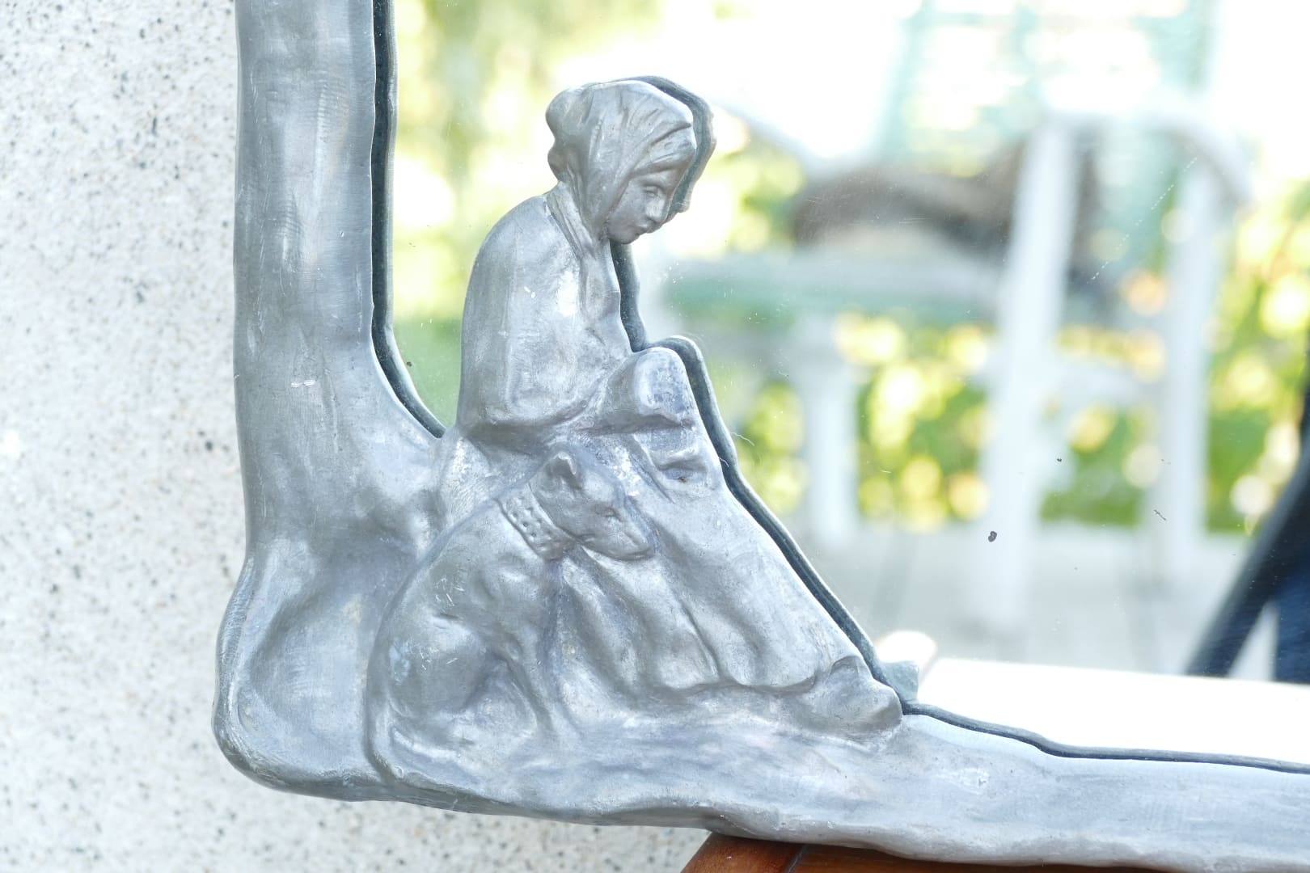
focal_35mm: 97
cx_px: 655
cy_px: 436
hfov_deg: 21.0
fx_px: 3529
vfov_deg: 14.1
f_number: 3.8
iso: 500
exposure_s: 1/80
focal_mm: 35.42
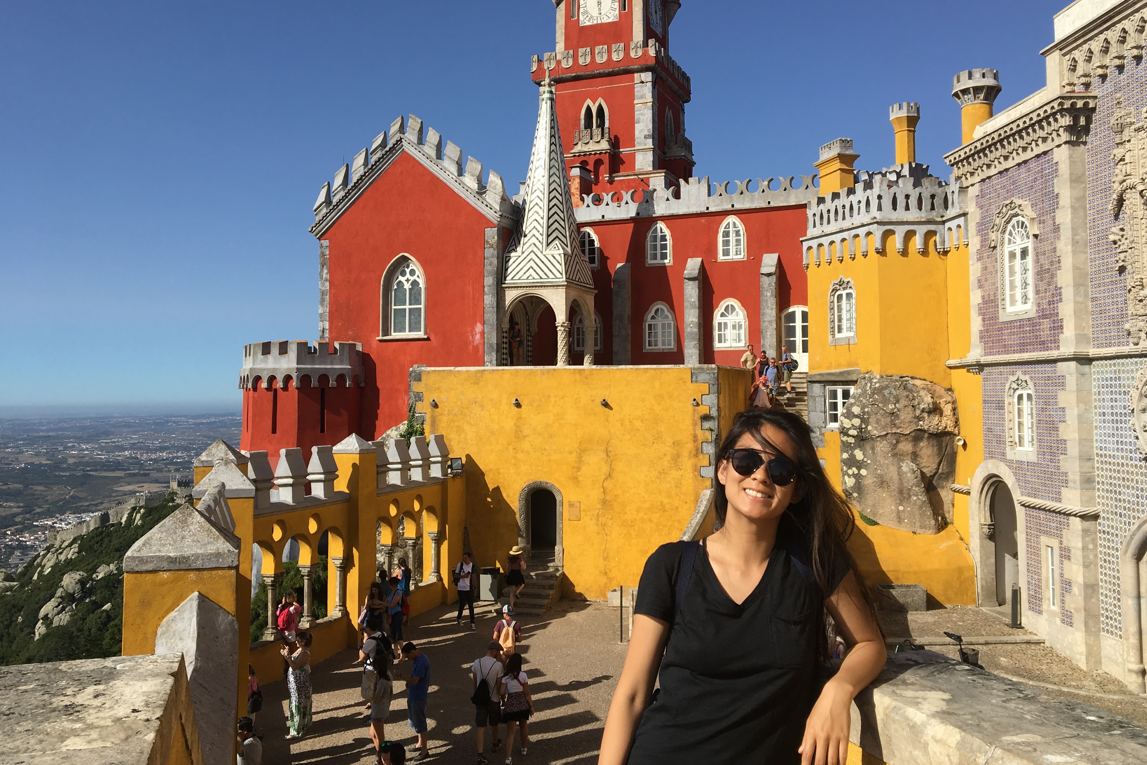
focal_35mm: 31
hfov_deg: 60.3
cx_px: 586
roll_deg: +0.1
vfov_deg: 42.2
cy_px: 333
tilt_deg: +4.2
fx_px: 988
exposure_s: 1/2024
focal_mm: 4.15
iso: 25
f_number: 2.2
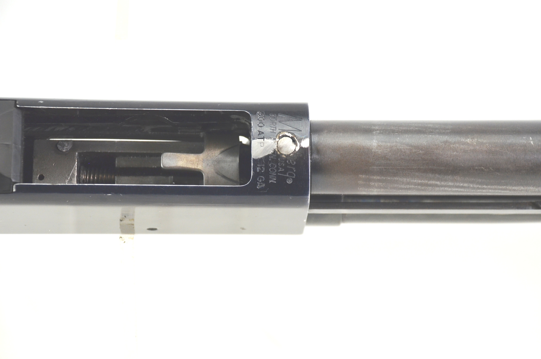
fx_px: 1912
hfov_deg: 16.1
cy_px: 180
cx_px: 270
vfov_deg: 10.7
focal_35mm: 128
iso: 800
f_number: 5.6
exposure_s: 1/200
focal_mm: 85
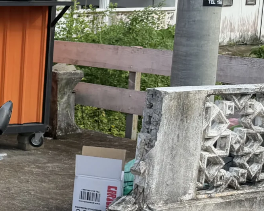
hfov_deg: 17.3
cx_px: -210
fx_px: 703
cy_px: 86
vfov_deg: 17.1
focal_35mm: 90
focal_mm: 6.76
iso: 80
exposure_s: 1/1230
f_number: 1.78
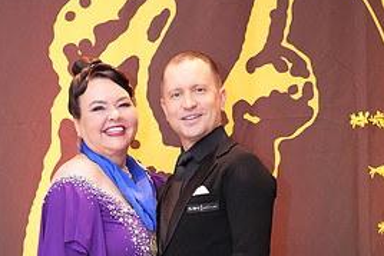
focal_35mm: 93
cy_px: 328
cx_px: 158
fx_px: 992
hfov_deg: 21.9
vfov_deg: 14.2
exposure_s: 1/200
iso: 6400
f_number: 4.5
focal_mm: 43
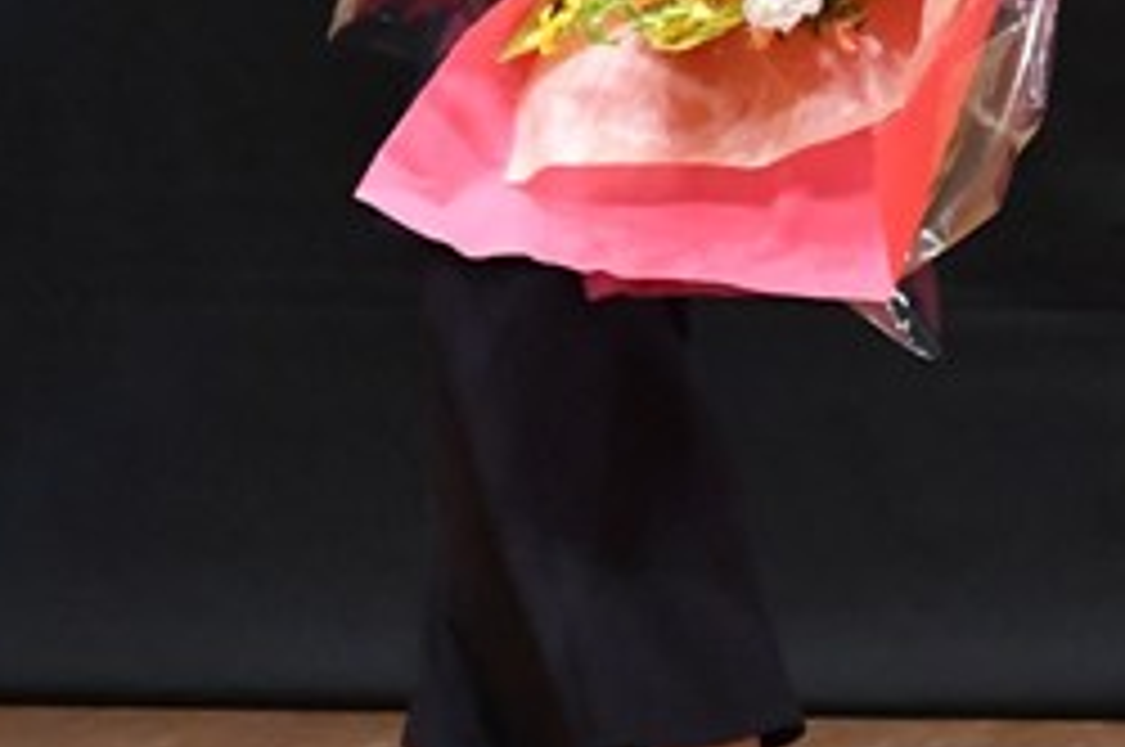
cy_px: 360
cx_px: 938
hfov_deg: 2.6
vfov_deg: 1.7
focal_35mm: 792
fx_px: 24718
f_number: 5.6
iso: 6400
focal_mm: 170
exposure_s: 1/400
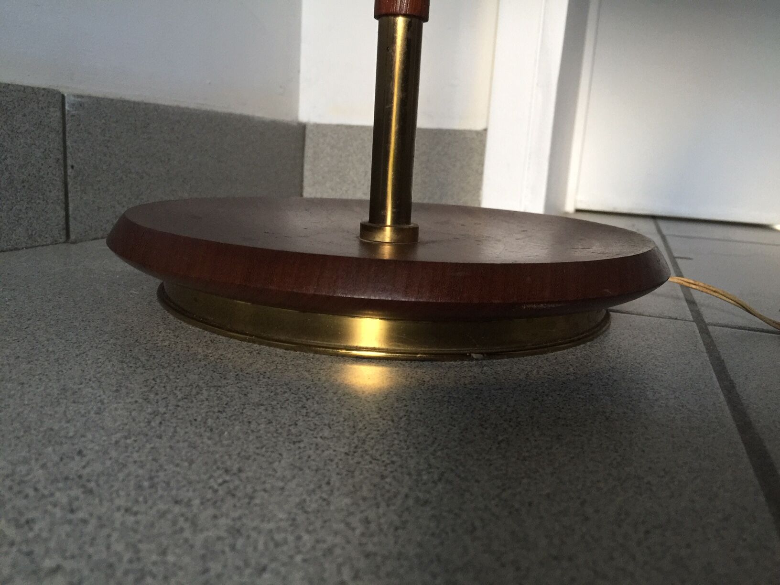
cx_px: 390
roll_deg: -4.5
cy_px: 292
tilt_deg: -12.4
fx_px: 653
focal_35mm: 29
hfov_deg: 61.7
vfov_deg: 48.2
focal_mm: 4.15
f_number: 2.2
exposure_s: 1/17
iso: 125
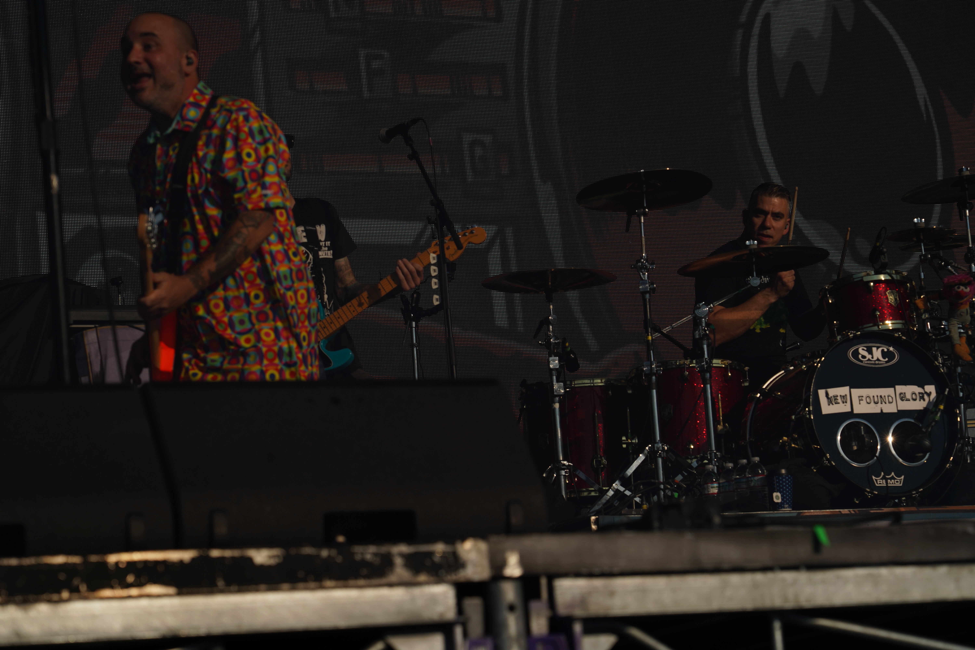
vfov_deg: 13.0
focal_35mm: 105
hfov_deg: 19.5
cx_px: 488
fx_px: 2844
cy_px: 325
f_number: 8
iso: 100
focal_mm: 105
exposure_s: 1/1600
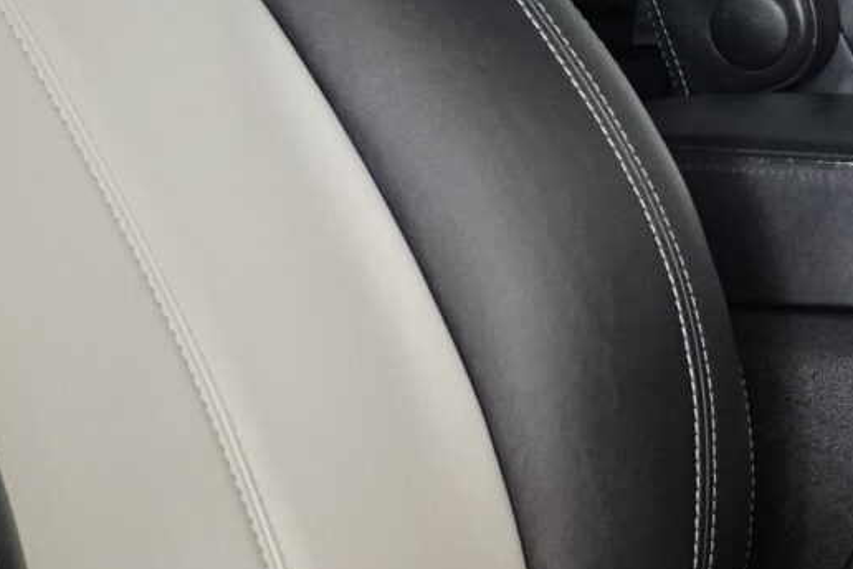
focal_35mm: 119
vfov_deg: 11.5
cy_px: 100
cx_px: 1420
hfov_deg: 15.4
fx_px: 2819
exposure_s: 1/80
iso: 1600
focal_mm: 9
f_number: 2.8
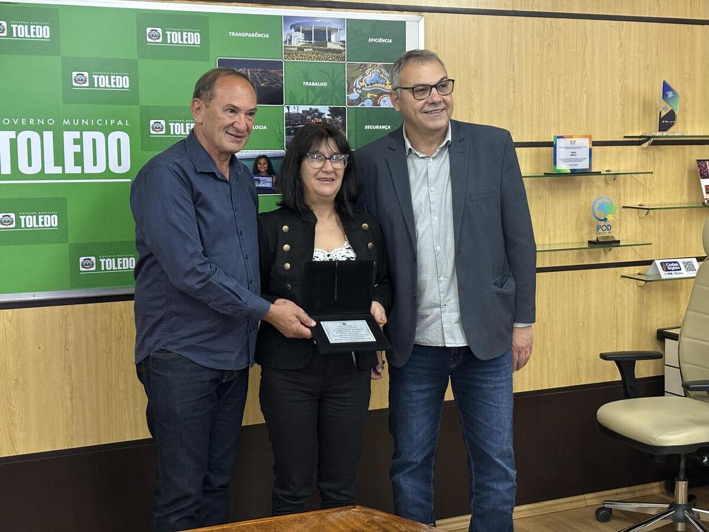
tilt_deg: -6.2
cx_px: 354
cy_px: 266
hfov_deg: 36.8
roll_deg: +0.4
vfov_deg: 28.0
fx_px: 1065
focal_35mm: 52
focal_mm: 5.96
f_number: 1.6
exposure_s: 1/40
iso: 250
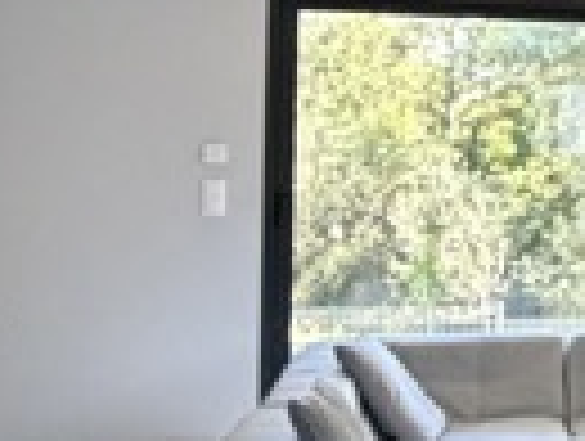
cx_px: 1102
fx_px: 1456
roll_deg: -0.3
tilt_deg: +1.5
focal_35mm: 86
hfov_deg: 17.6
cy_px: 126
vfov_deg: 17.2
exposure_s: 1/79
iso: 320
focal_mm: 2.22
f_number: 2.2
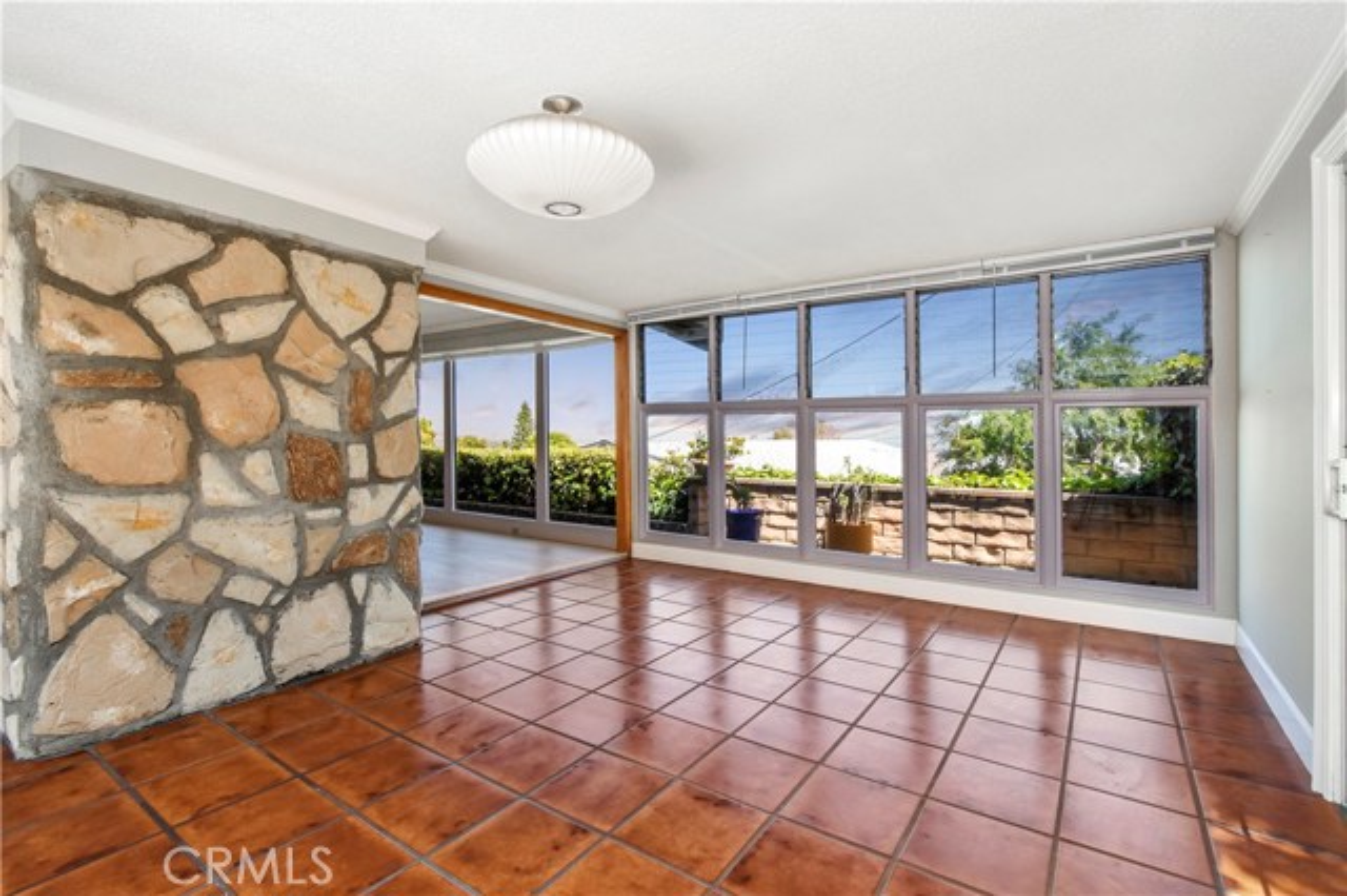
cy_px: 448
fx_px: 561
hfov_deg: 100.4
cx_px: 674
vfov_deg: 77.3
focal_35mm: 15
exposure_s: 1/160
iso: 1000
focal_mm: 10
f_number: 8
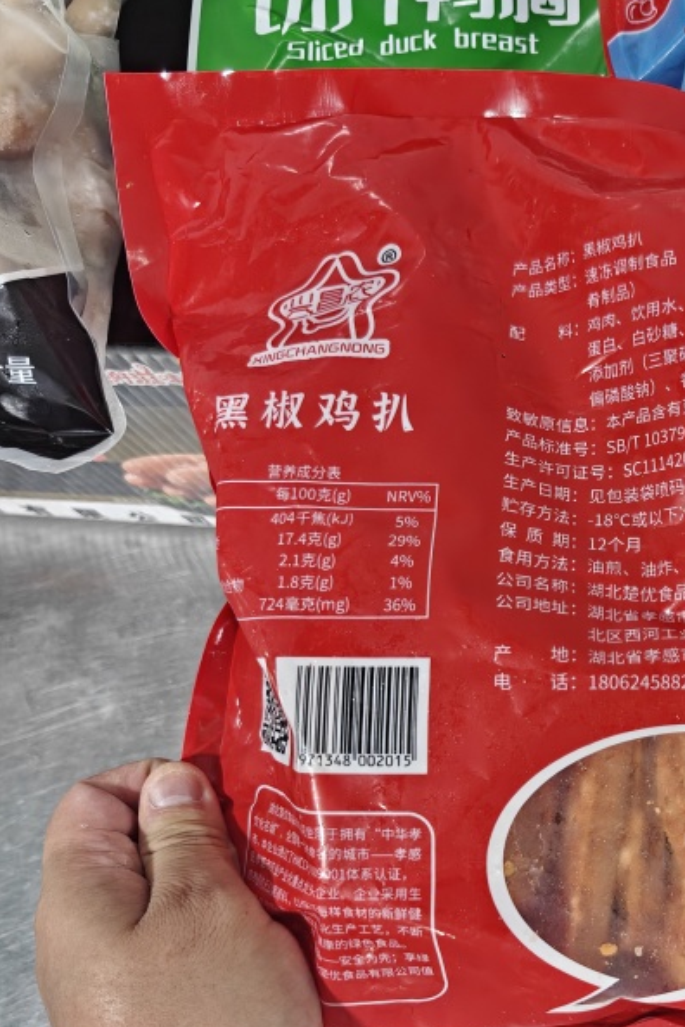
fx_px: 1227
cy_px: 644
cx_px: 690
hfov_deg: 29.1
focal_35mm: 43
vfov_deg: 45.0
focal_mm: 6.06
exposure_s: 1/59
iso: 1250
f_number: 1.6
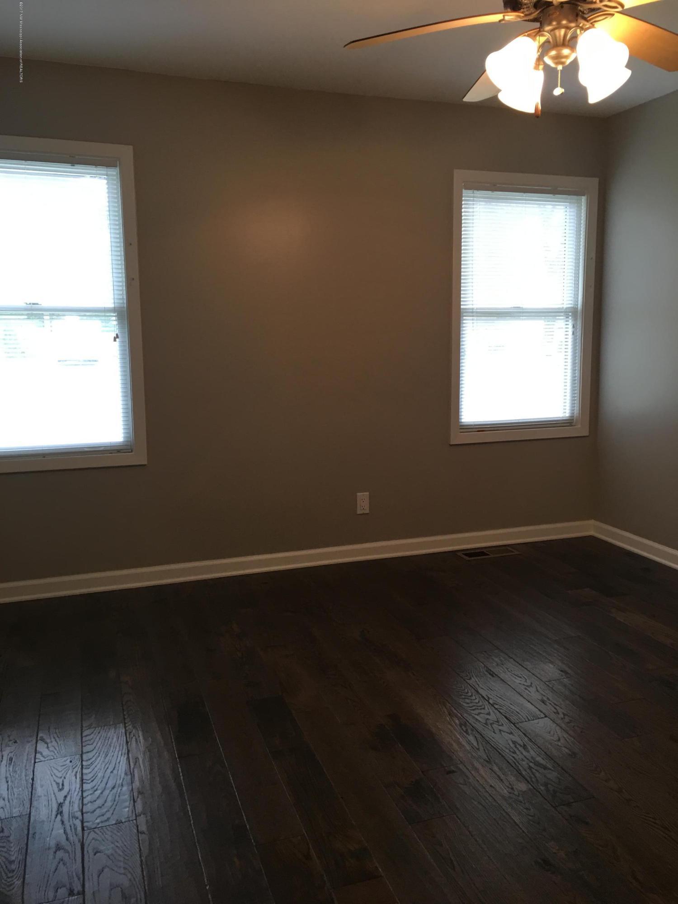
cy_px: 452
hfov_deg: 48.2
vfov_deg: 61.7
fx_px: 757
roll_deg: +0.4
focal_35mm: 29
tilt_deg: -8.6
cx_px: 339
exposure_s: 1/15
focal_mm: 4.15
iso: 32
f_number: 2.2
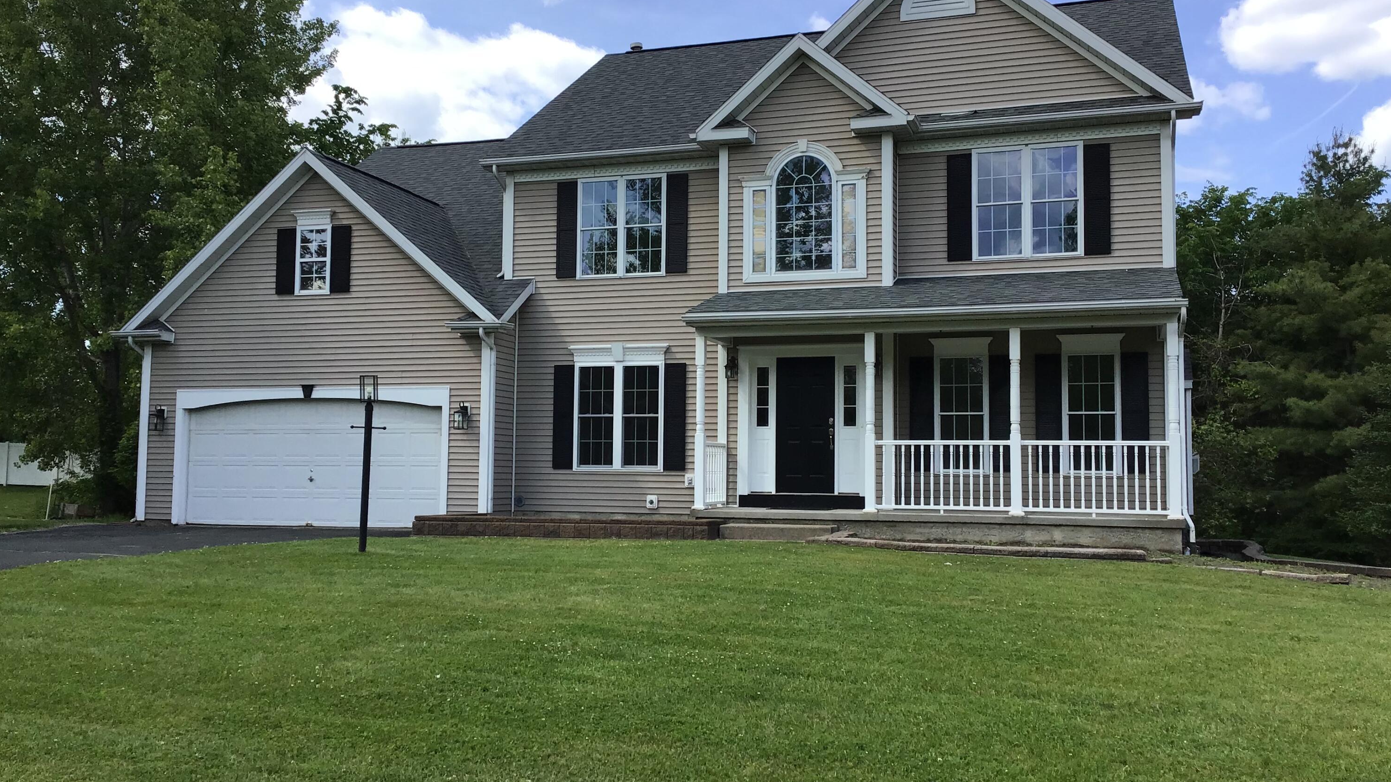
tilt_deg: +4.5
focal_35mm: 34
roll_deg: -1.4
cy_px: 388
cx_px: 698
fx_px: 1254
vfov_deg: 34.6
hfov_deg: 58.0
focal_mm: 3.3
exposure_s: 1/741
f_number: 2.4
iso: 25
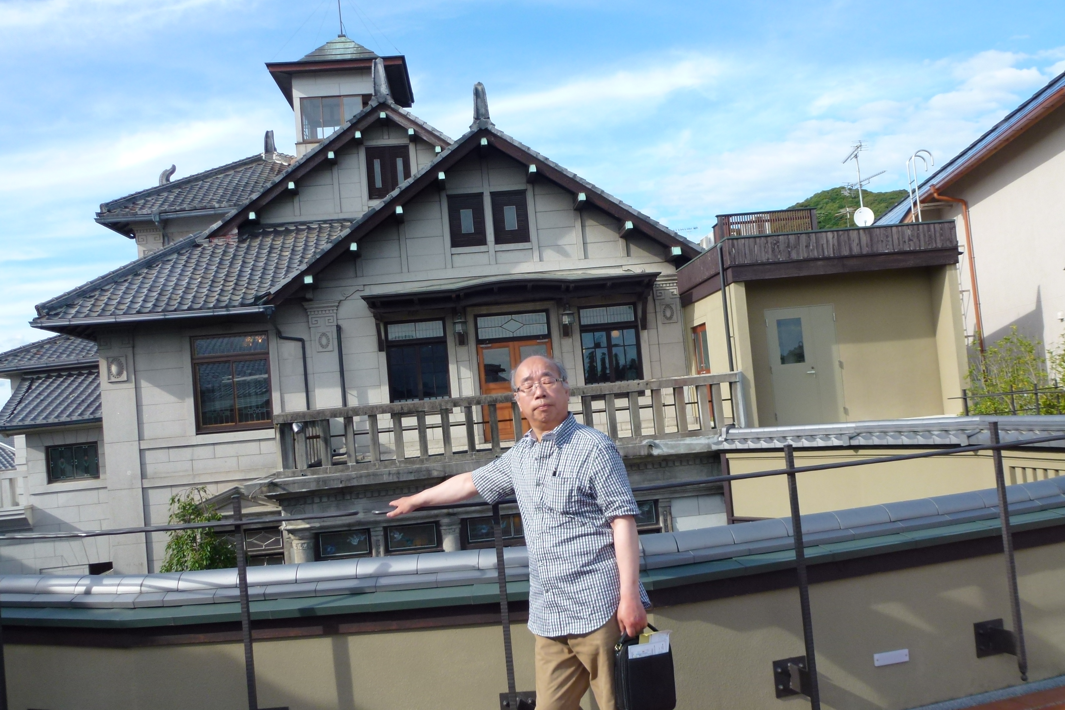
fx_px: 887
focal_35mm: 30
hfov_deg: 61.9
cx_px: 530
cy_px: 367
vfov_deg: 43.6
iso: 100
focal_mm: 5
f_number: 3.5
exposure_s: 1/500
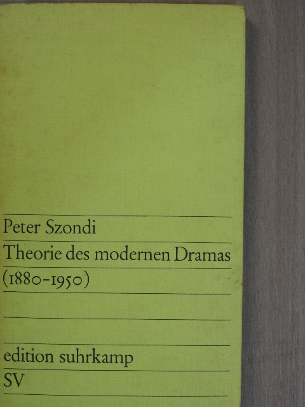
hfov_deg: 24.4
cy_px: 204
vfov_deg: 32.2
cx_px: 152
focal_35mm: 60
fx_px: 705
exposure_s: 1/80
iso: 720
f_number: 4.2
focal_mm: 10.7
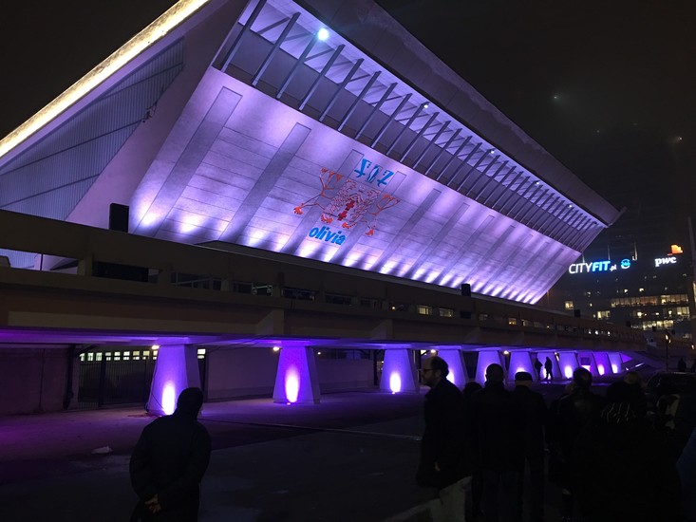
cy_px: 261
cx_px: 348
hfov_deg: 61.7
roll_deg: -0.1
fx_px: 583
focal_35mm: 29
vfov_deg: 48.2
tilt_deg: +11.3
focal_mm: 4.15
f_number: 2.2
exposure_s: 1/10
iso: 100
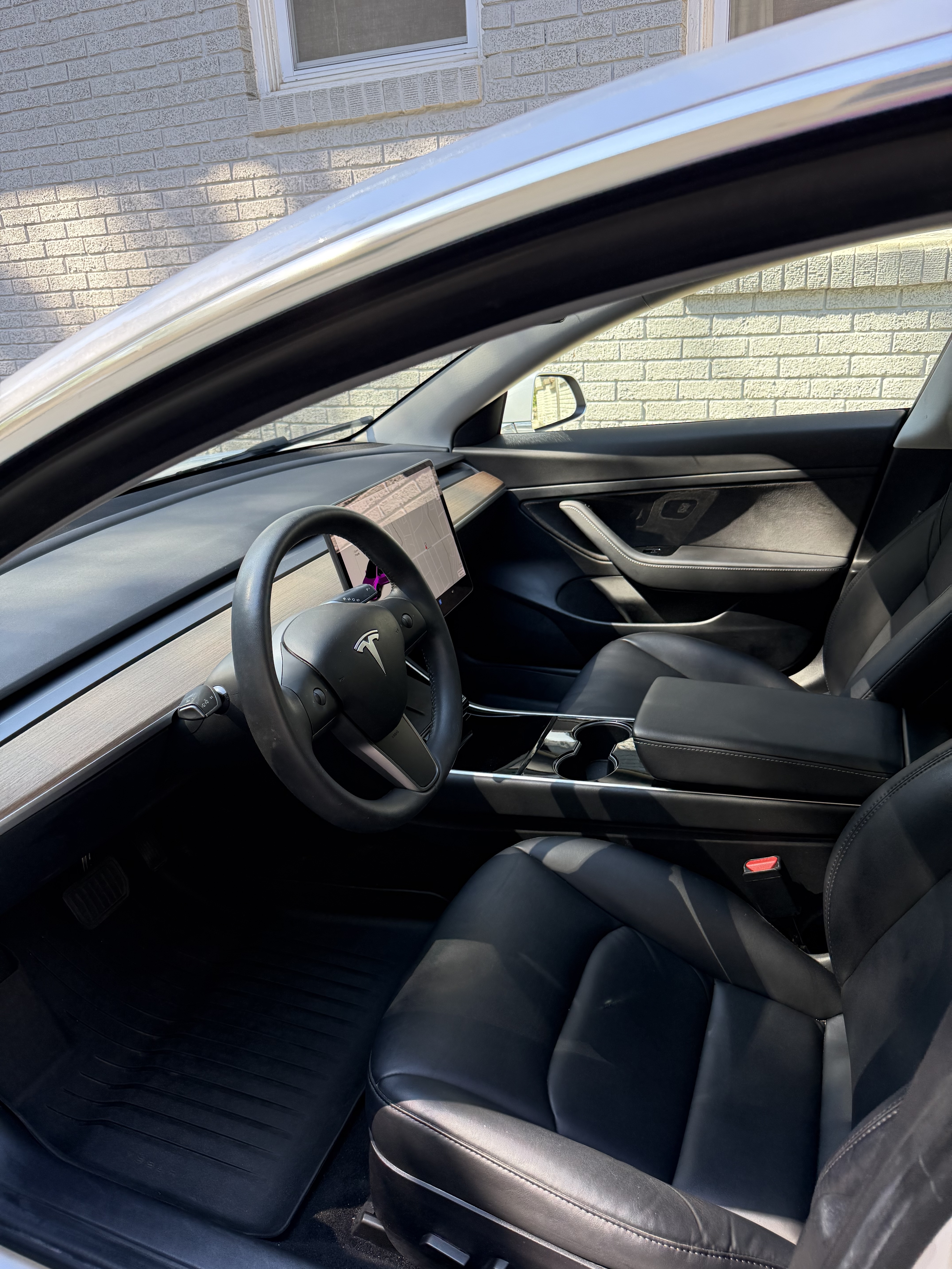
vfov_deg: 71.6
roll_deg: +0.4
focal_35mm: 24
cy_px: 634
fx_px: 880
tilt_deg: -22.9
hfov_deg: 56.8
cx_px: 476
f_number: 1.78
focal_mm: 6.76
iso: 200
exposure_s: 1/231
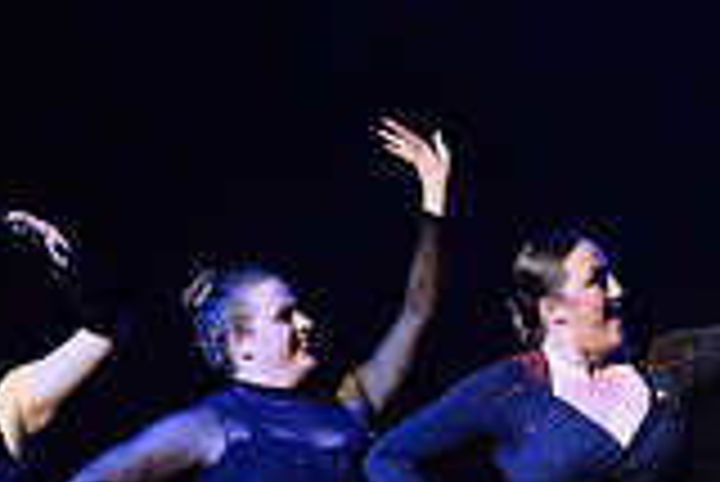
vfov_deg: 3.5
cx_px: 681
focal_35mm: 392
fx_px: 7847
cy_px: 576
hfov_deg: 5.2
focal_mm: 95
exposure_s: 1/200
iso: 1600
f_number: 2.8
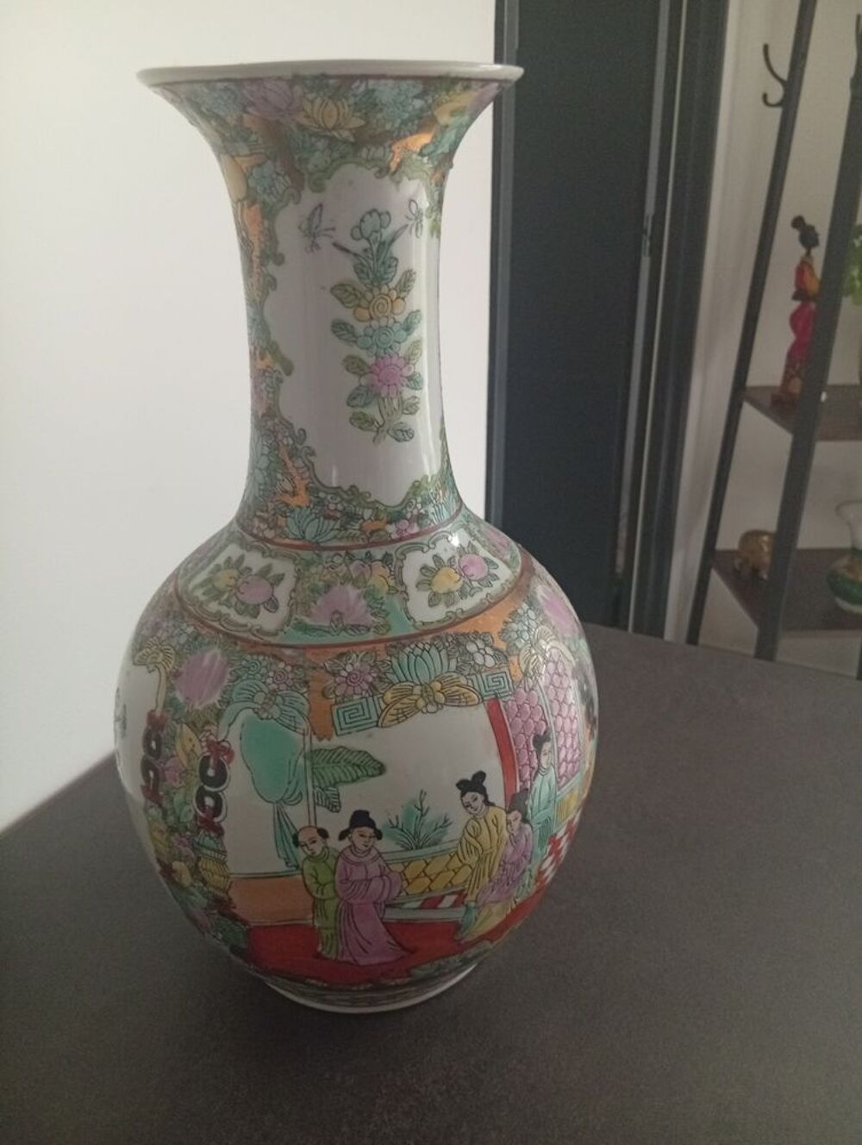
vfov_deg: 65.2
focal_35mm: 27
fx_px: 894
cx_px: 431
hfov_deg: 51.5
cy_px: 572
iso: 779
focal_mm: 3.84
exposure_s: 1/20
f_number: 1.8
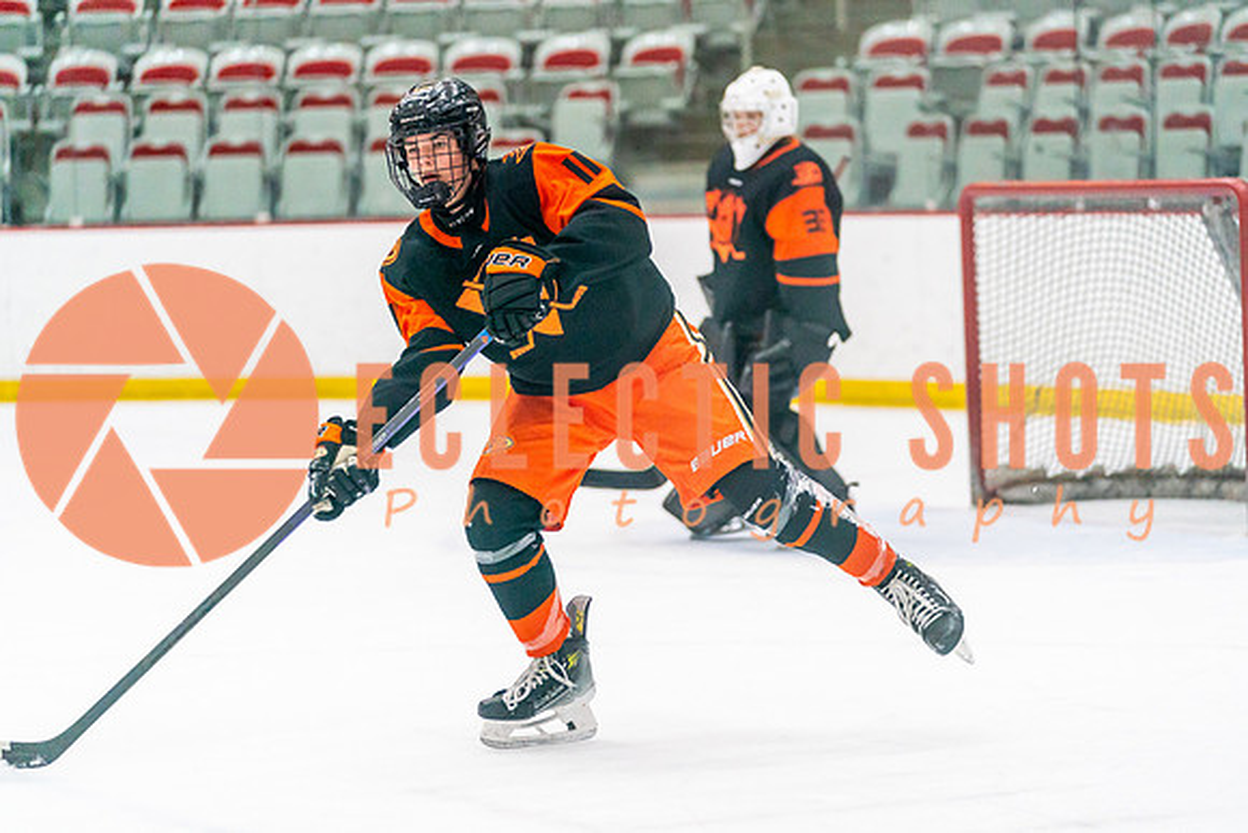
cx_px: 674
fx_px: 4797
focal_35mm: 138
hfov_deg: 14.8
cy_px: 450
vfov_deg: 9.9
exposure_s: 1/1250
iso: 3200
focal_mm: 128
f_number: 2.8
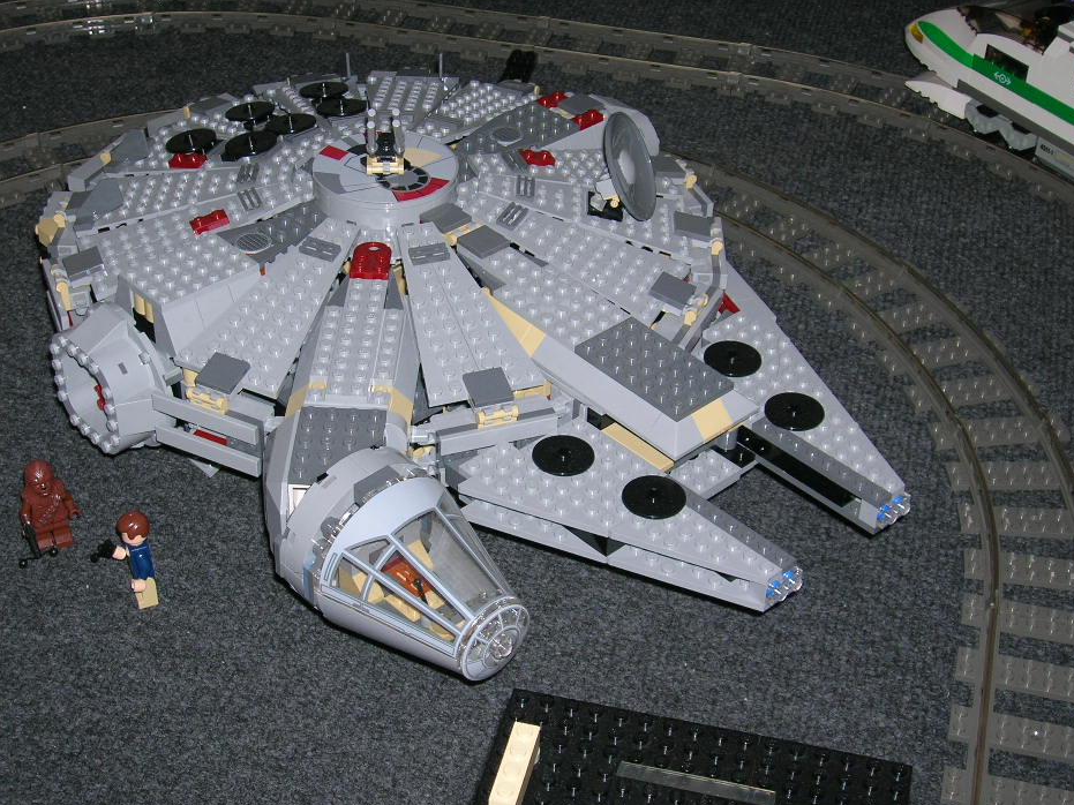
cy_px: 404
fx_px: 1706
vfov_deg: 26.6
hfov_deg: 34.9
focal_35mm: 55
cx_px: 497
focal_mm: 8.4
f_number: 3.3
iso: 50
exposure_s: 1/60.1
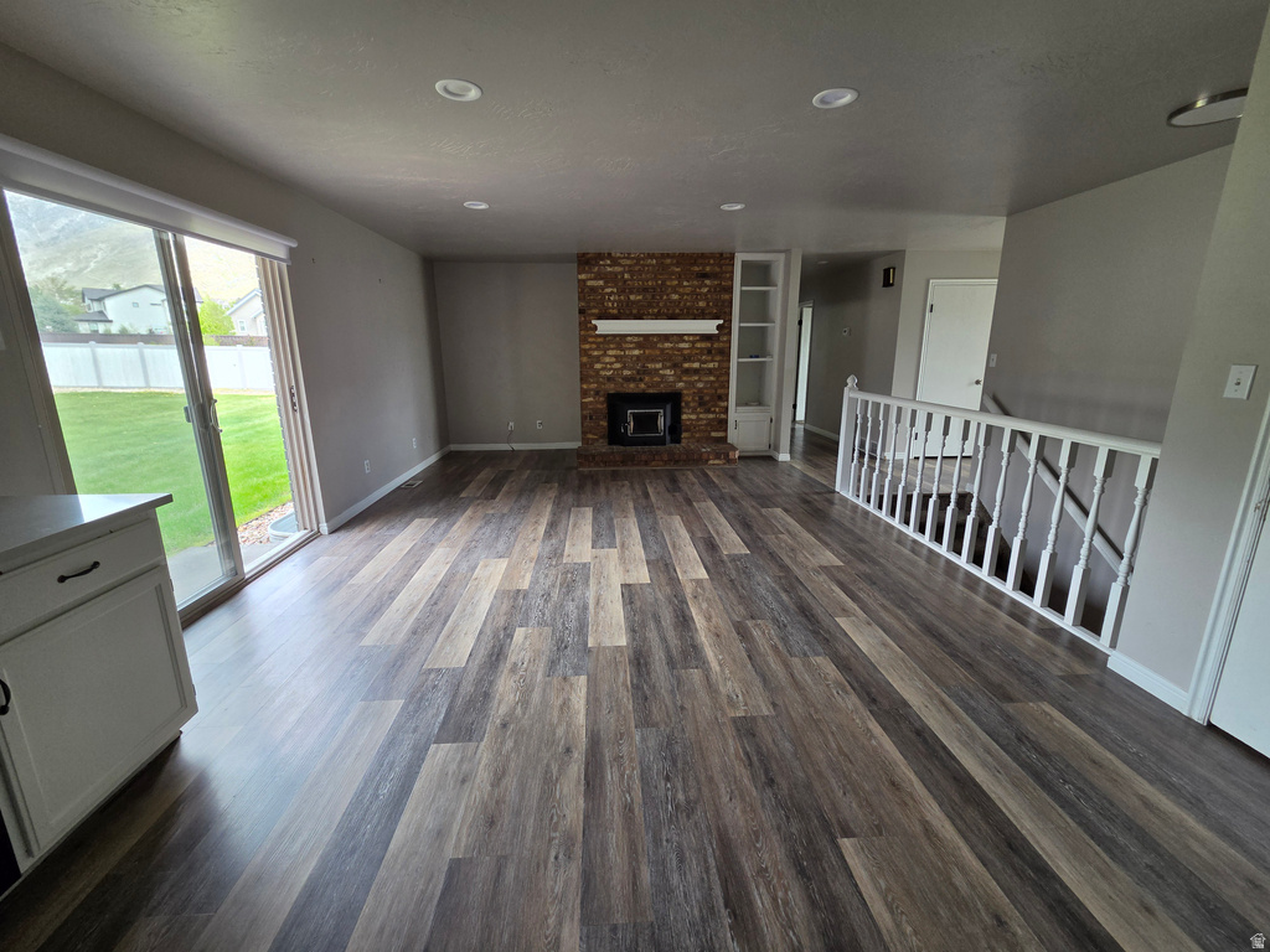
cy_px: 476
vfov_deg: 89.9
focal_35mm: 13
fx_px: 477
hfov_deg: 106.2
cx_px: 635
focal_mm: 2.2
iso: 100
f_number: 2.2
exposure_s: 1/120
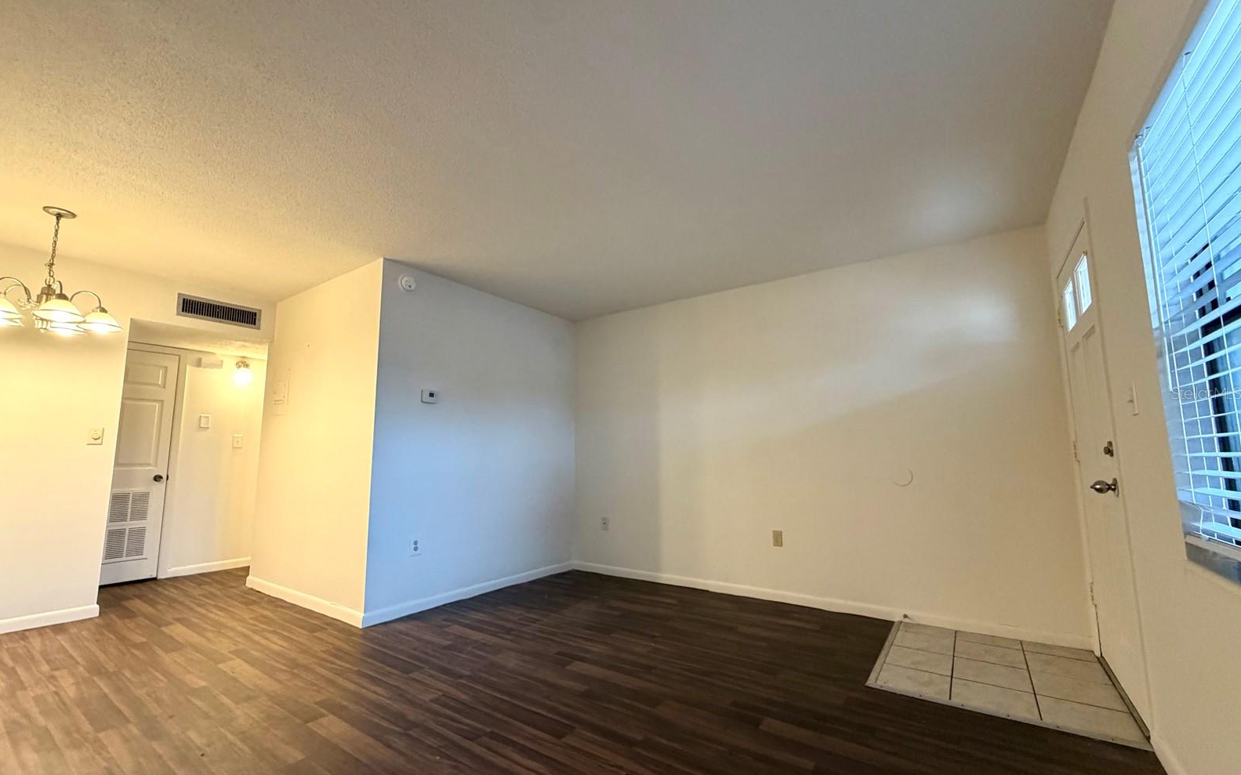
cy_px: 393
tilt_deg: +6.7
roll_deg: +0.4
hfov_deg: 101.5
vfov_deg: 74.8
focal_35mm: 15
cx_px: 618
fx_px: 507
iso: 250
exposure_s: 1/60
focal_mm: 2.22
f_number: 2.2
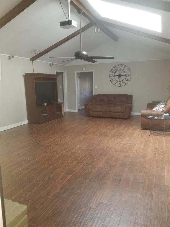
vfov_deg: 67.3
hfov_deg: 53.1
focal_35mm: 26
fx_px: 170
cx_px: 85
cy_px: 114
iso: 125
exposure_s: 1/10
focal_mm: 4.3
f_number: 1.7
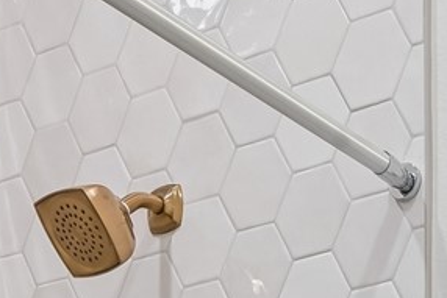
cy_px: 822
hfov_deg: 16.3
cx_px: 674
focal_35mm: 114
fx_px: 1416
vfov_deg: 9.8
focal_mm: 15
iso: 125
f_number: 6.7
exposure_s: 1/15
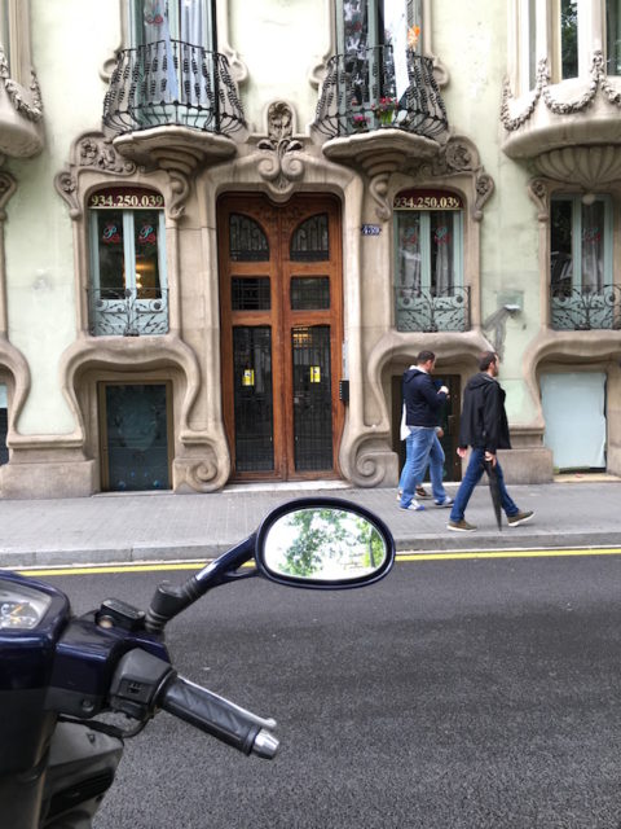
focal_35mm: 29
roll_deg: +0.2
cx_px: 310
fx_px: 694
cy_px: 414
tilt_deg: -1.2
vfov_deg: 61.7
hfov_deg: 48.2
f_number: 2.2
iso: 40
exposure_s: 1/100
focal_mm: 4.15
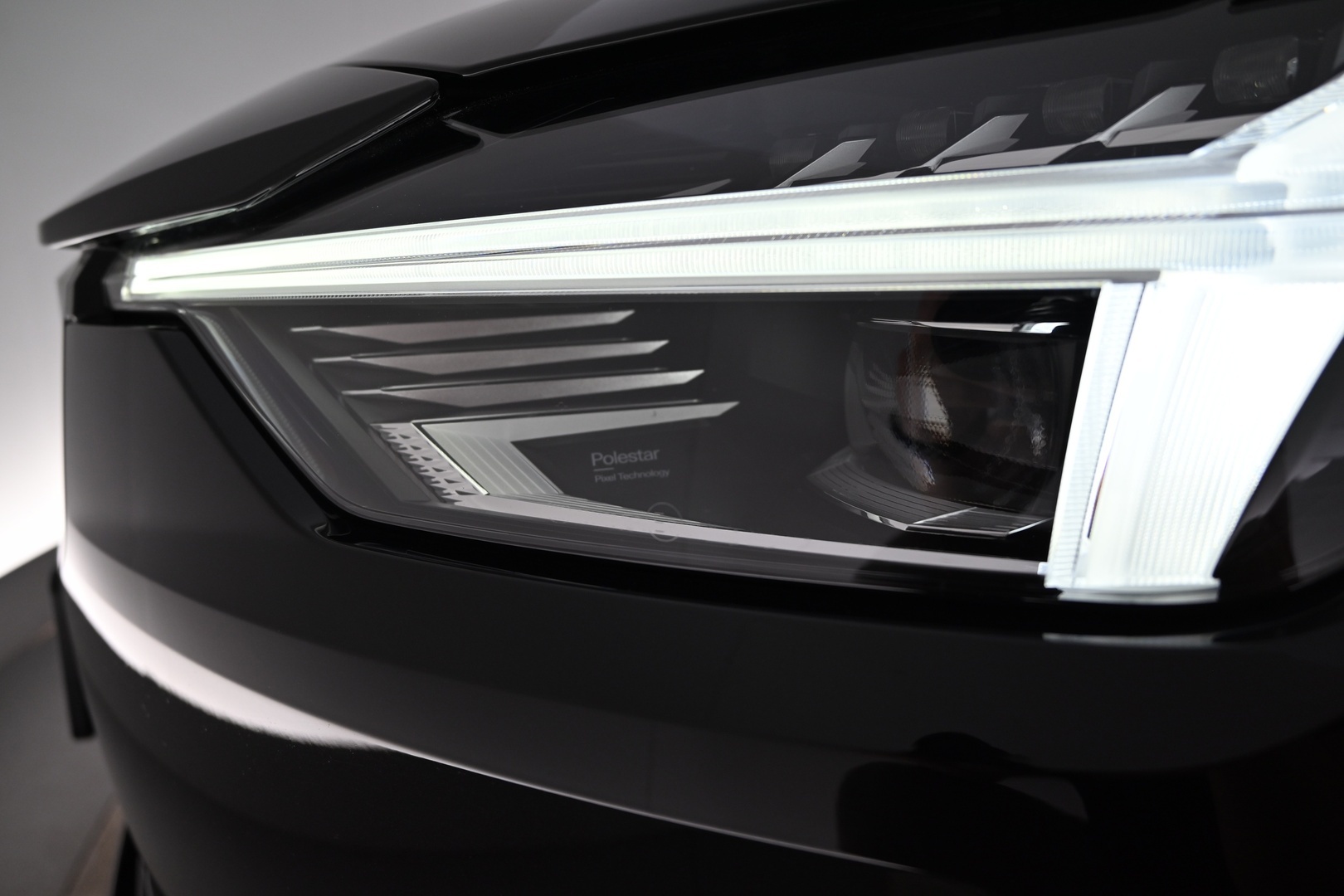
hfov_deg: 73.7
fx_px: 896
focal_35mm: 24
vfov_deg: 53.1
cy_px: 448
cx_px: 672
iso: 450
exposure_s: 1/125
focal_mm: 24
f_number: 4
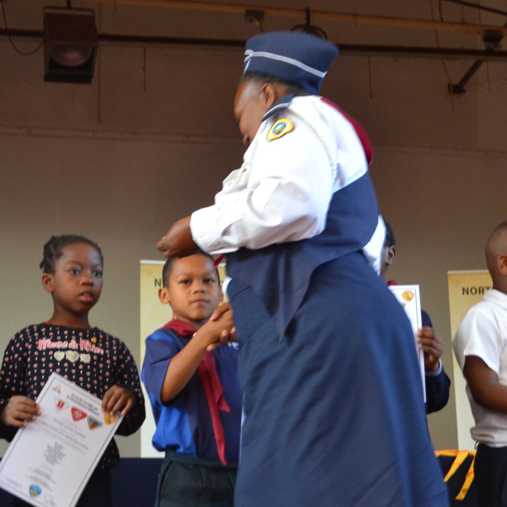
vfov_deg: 22.5
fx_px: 1276
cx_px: 279
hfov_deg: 22.5
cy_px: 290
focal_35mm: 77
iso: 1100
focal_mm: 32
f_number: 4.8
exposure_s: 1/60
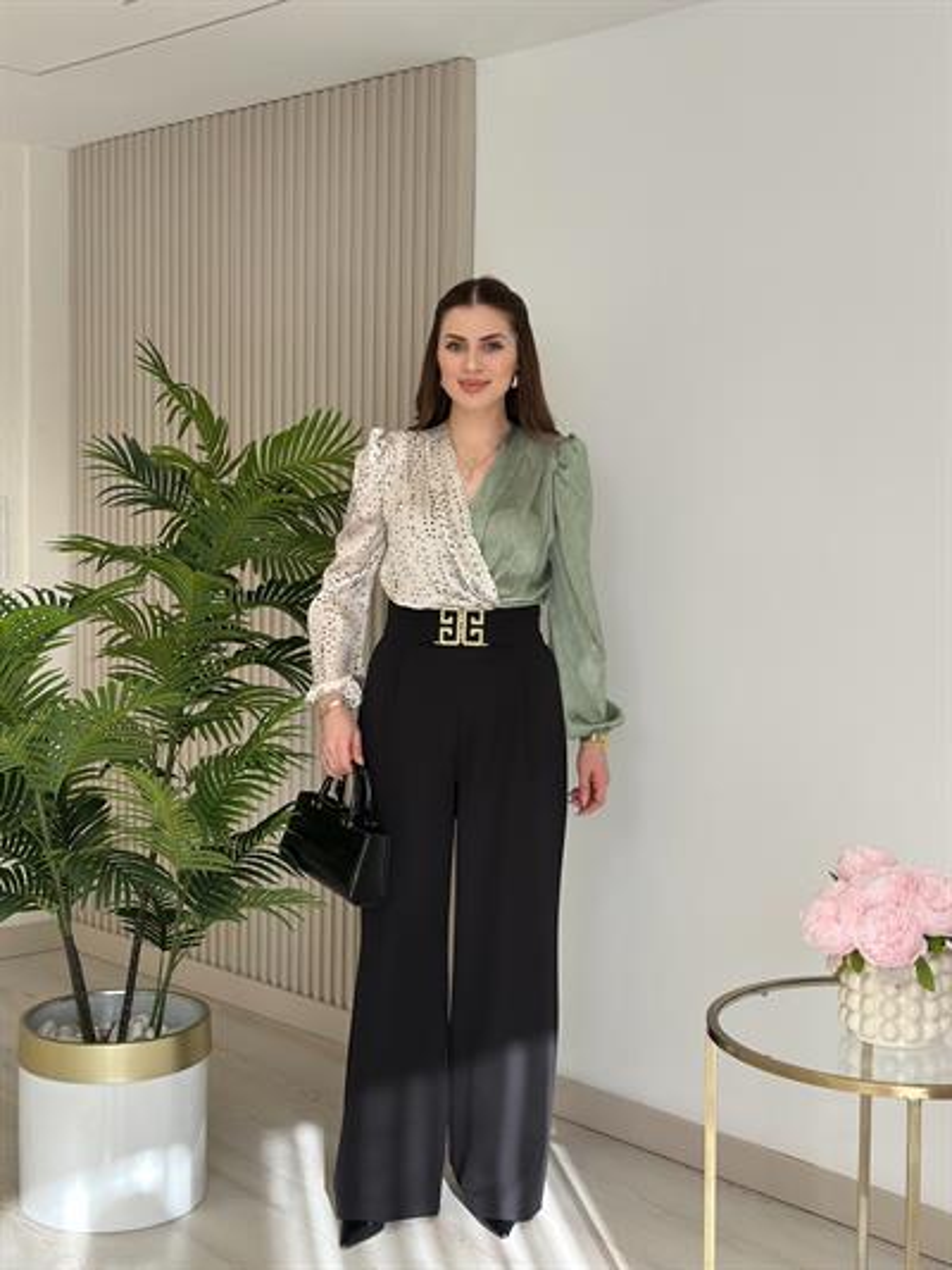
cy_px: 635
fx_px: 1759
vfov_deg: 39.6
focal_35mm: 48
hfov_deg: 30.3
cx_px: 476
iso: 80
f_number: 1.78
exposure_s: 1/494
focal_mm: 6.86
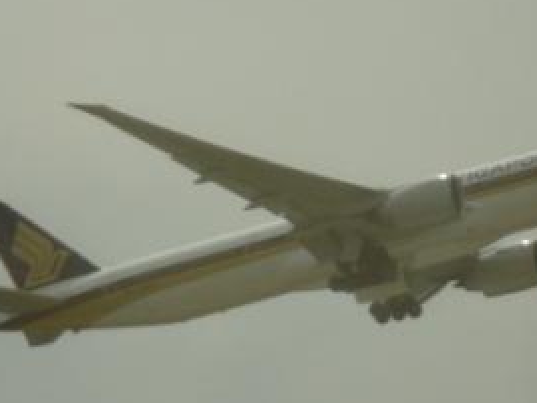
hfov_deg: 7.5
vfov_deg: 5.6
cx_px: 372
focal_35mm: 265
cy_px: 224
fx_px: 4115
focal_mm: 16.5
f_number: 5.1
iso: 100
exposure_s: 1/250
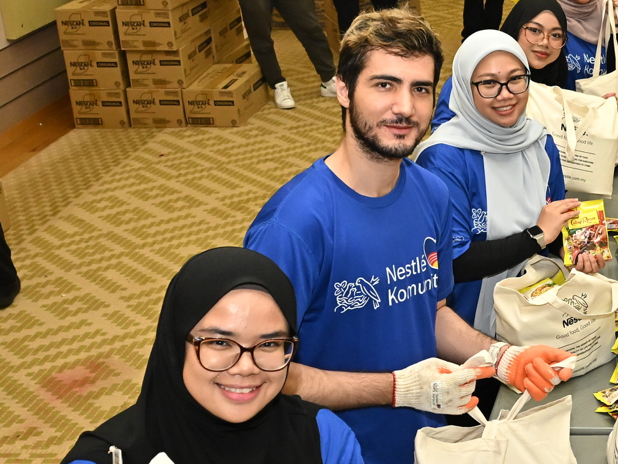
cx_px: 693
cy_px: 234
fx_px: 1286
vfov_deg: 20.4
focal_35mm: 72
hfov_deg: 25.0
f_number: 5.6
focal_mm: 24
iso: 3200
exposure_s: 1/100
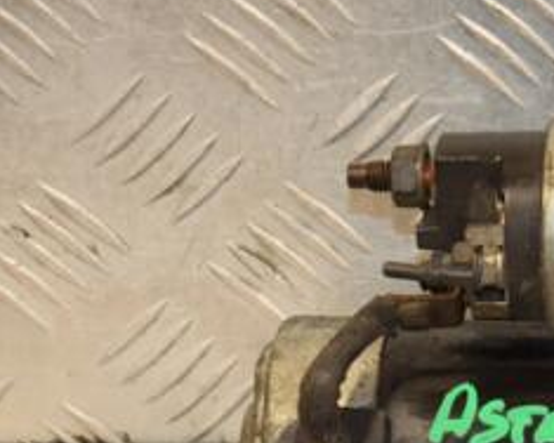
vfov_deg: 5.4
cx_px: 703
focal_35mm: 287
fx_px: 4706
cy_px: 434
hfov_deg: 6.7
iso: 800
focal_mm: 80
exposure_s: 1/160
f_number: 5.3
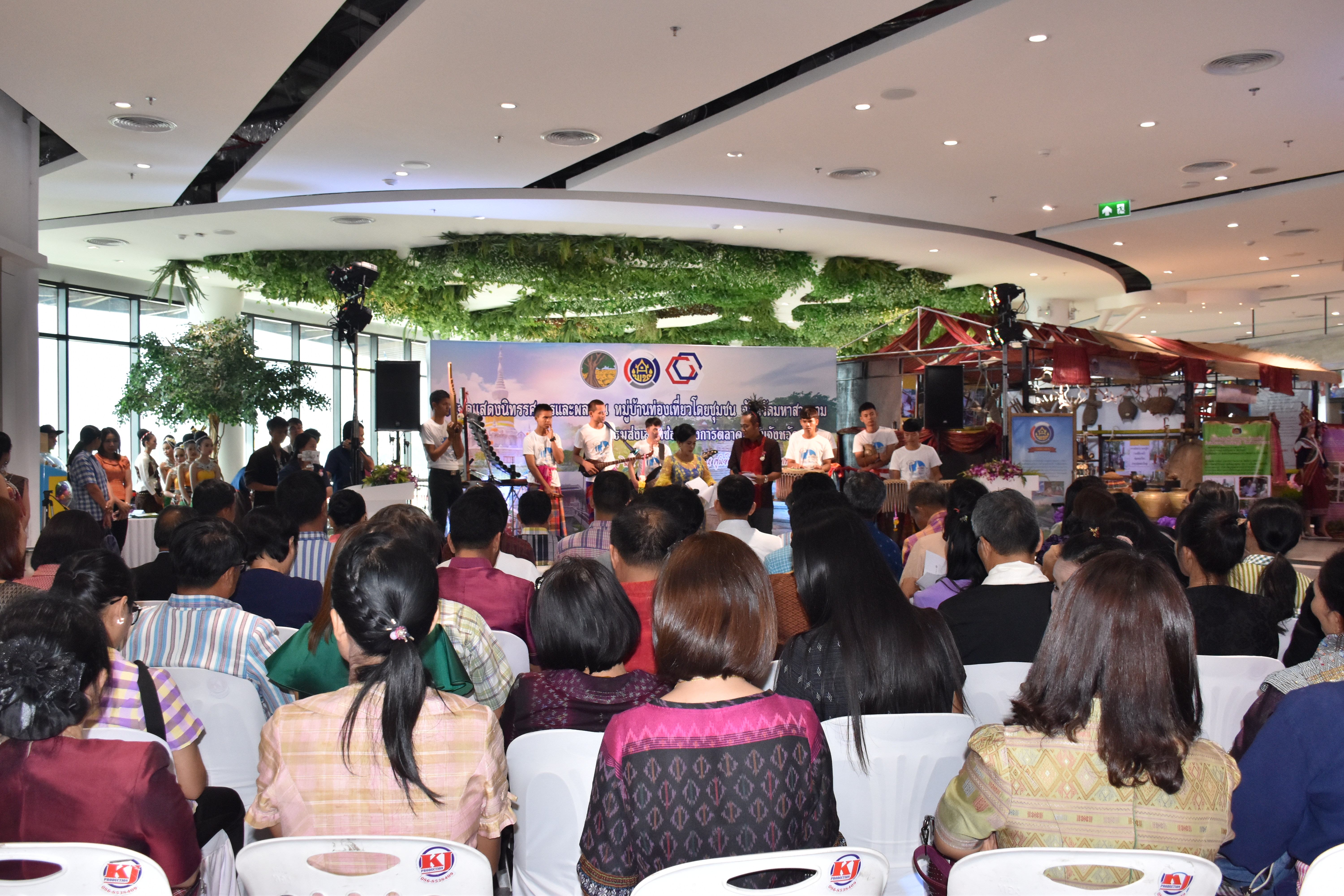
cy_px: 448
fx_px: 1232
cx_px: 672
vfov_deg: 40.0
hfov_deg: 57.2
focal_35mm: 33
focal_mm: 22
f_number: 6.3
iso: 1250
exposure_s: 1/200
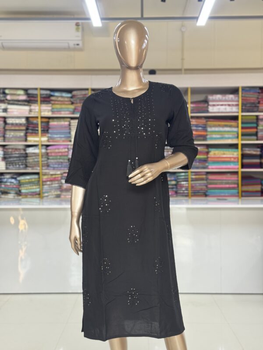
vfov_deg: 39.7
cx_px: 132
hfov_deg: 30.3
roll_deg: -0.4
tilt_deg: -1.1
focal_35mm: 48
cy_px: 175
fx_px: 486
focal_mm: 6.76
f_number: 1.78
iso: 200
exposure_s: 1/50
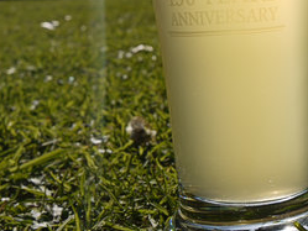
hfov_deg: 24.4
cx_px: 296
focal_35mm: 77
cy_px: -1
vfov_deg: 18.6
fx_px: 685
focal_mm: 16
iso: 100
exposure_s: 1/640
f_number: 8
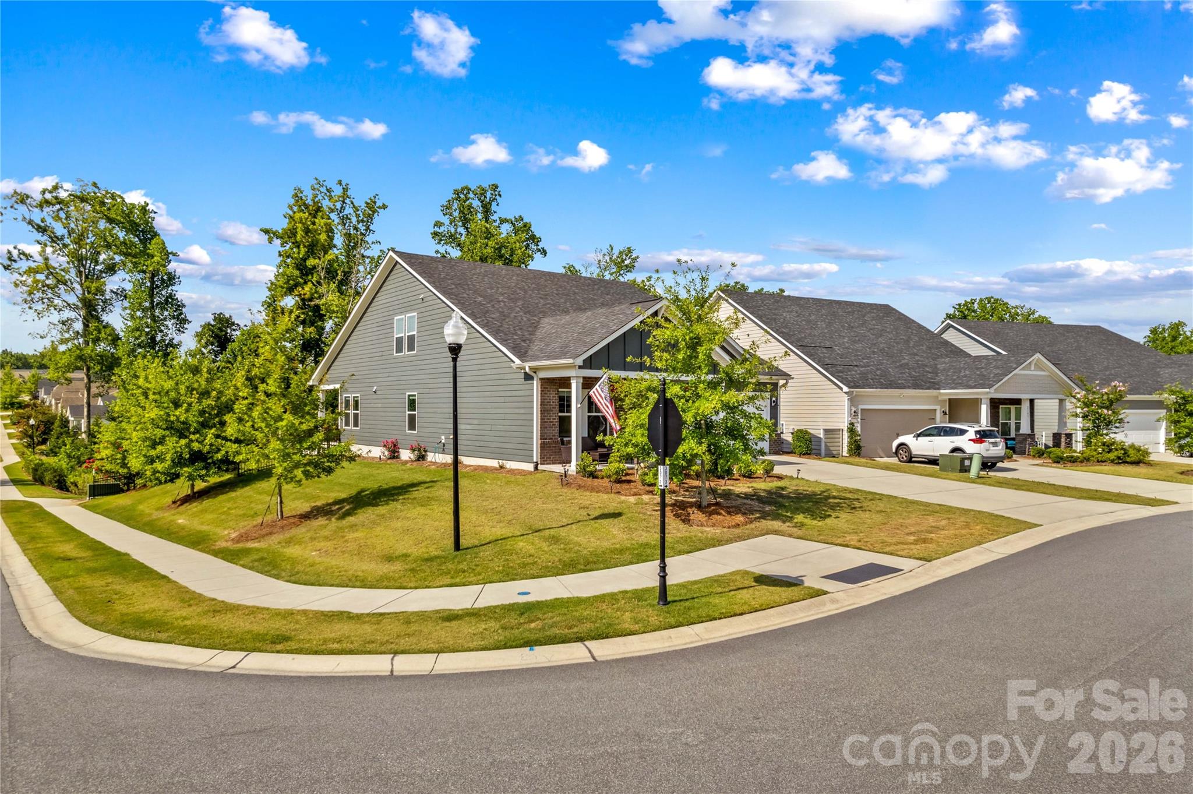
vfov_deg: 57.2
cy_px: 397
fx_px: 729
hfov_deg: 78.6
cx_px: 596
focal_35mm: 22
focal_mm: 8.38
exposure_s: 1/1250
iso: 110
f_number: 2.8
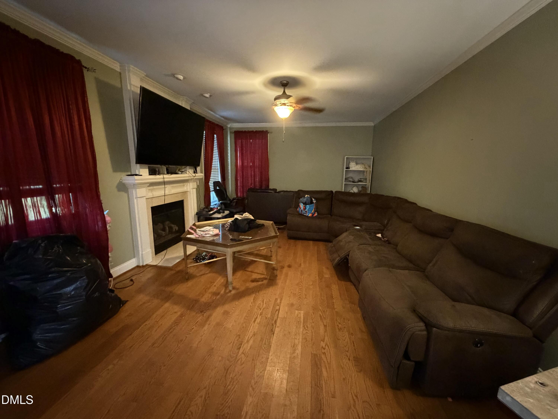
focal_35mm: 14
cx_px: 279
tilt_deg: -10.7
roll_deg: -0.7
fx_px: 226
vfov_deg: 85.7
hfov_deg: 102.1
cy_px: 210
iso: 1250
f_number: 2.2
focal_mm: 2.22
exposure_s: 1/30
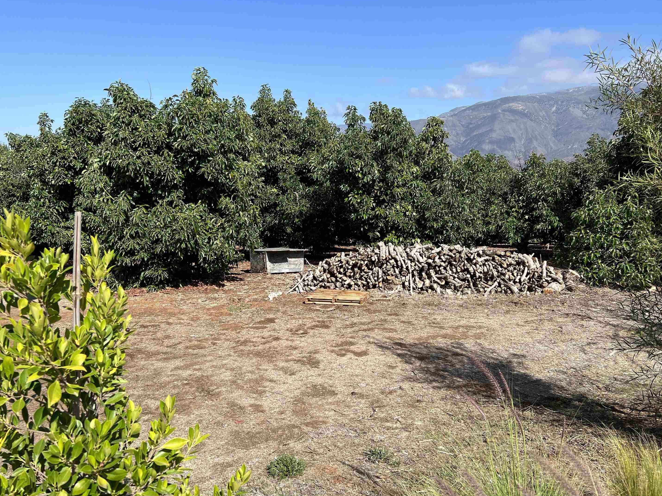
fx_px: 535
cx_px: 311
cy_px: 250
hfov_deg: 63.4
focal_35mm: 28
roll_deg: +0.7
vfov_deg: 49.7
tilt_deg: -10.0
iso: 50
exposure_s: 1/3356
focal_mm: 5.7
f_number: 1.5
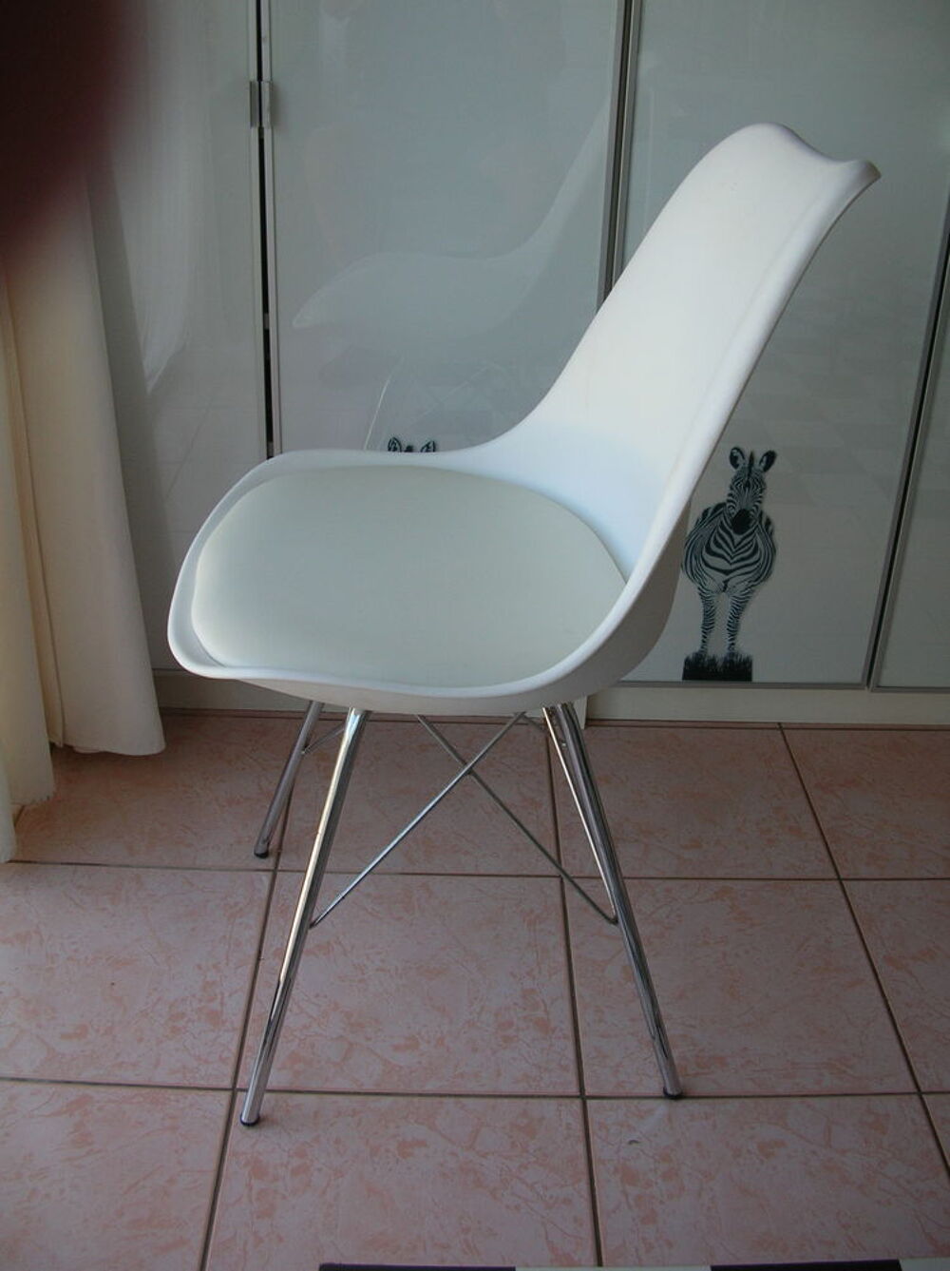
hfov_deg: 40.6
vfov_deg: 52.7
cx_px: 475
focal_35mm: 35
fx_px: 1283
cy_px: 636
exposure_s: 1/76.4
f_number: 2.8
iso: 50
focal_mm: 5.8
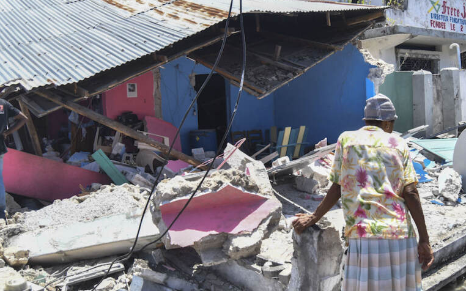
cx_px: 264
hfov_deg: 52.6
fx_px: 470
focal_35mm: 37
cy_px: 138
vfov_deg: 34.4
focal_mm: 18
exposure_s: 1/400
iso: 160
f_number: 5.6
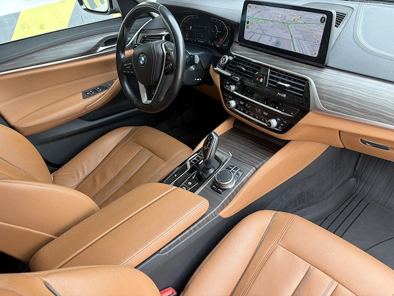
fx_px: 296
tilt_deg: -37.0
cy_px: 148
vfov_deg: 53.1
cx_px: 197
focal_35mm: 26
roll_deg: +7.8
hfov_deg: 67.3
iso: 50
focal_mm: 5.96
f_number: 1.6
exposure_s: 1/98
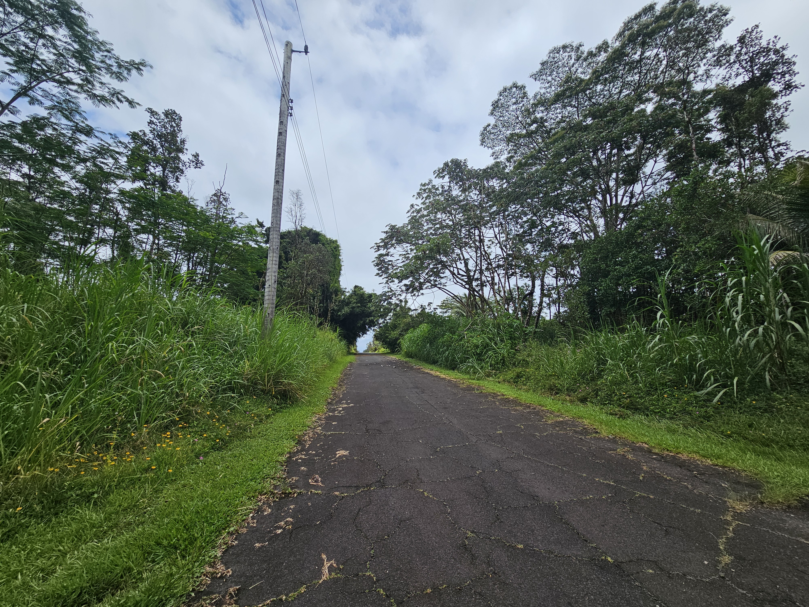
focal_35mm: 13
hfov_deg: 106.2
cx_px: 404
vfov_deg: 89.9
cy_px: 304
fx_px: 304
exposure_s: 1/3336
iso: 50
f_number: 2.2
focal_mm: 2.2
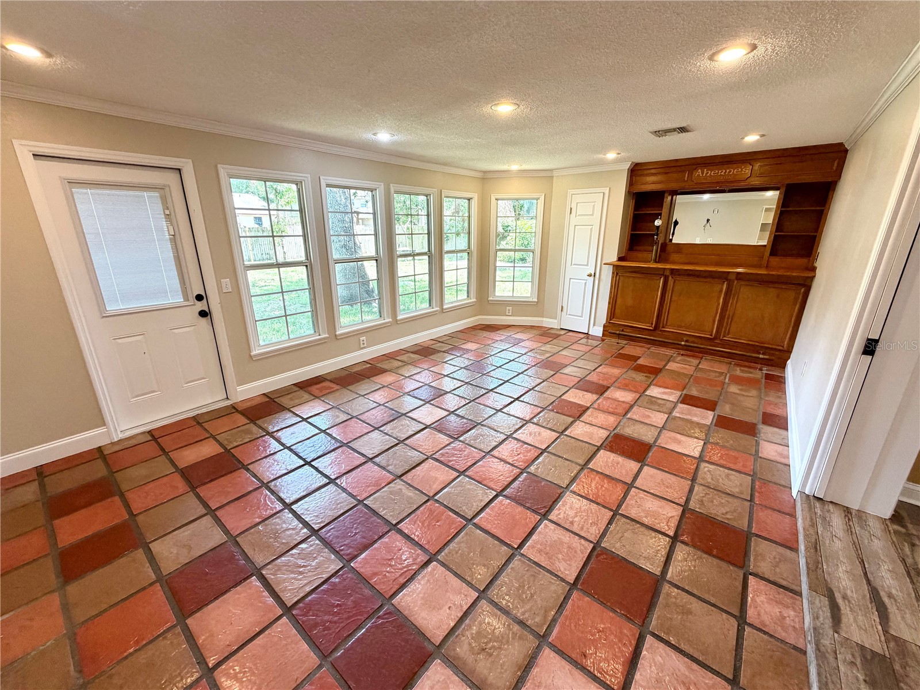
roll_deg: +0.0
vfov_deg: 85.7
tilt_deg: -18.0
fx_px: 372
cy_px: 345
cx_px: 460
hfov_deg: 102.1
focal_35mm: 14
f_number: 2.2
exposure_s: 1/120
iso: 250
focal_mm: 2.22
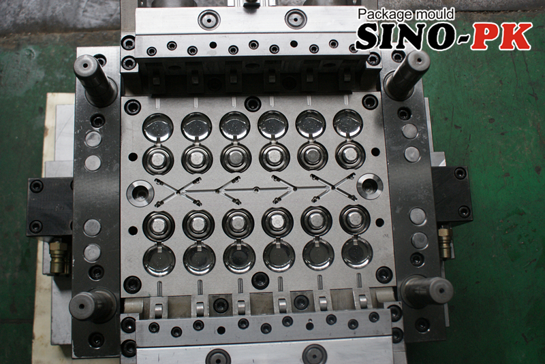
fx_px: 591
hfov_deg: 49.5
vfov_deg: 34.3
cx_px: 272
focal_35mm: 39
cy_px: 182
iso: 400
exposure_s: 1/40
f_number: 4.5
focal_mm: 26
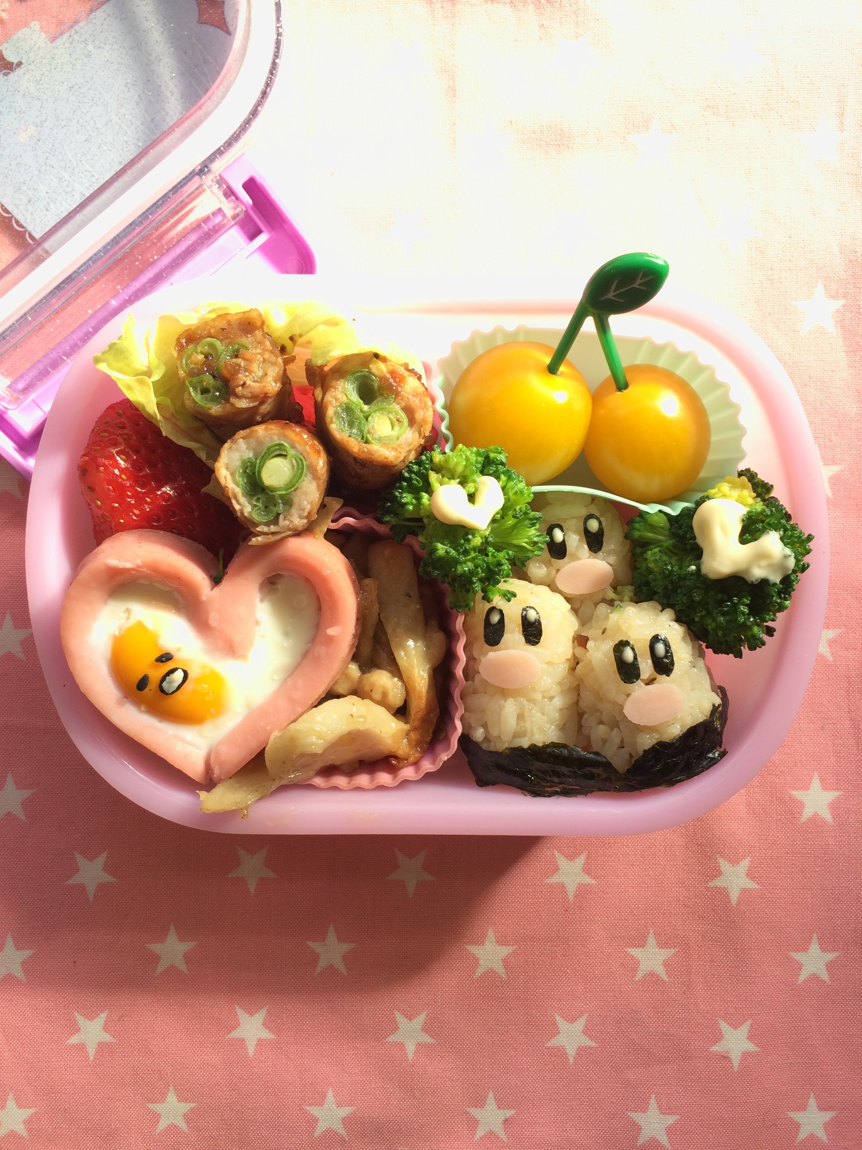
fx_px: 963
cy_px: 575
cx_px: 431
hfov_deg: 48.2
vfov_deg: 61.7
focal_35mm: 29
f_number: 2.2
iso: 32
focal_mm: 4.15
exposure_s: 1/170
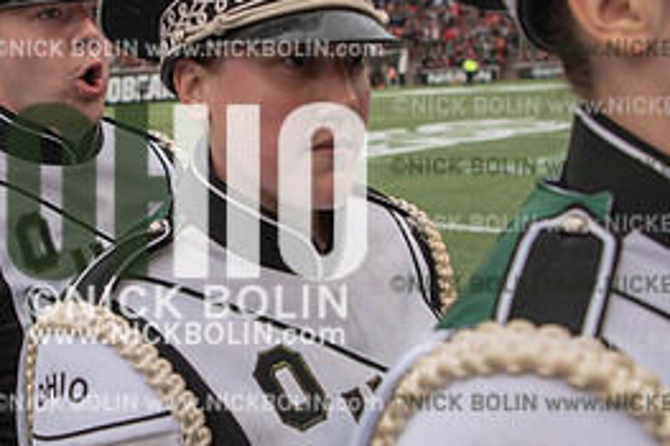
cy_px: 226
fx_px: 986
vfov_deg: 25.5
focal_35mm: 53
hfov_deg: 36.8
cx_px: 186
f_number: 3.5
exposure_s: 1/800
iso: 250
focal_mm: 24
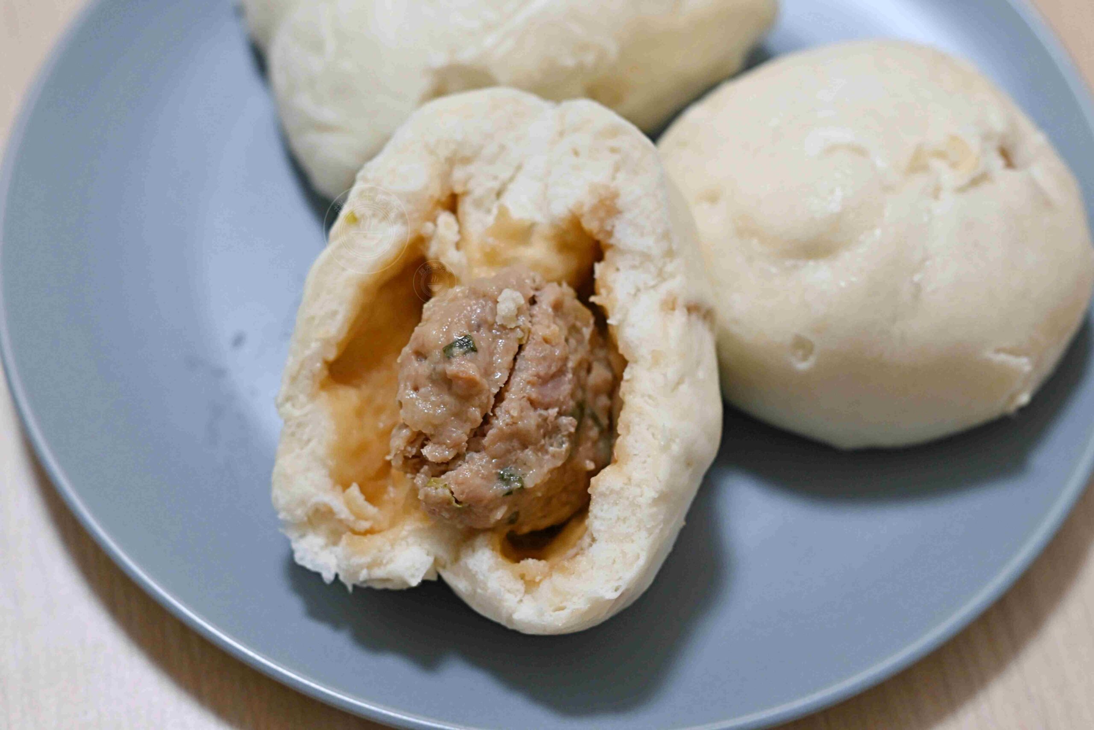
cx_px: 547
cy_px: 365
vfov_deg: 18.2
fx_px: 2279
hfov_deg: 27.0
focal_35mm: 75
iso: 560
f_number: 2.8
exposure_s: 1/160
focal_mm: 50
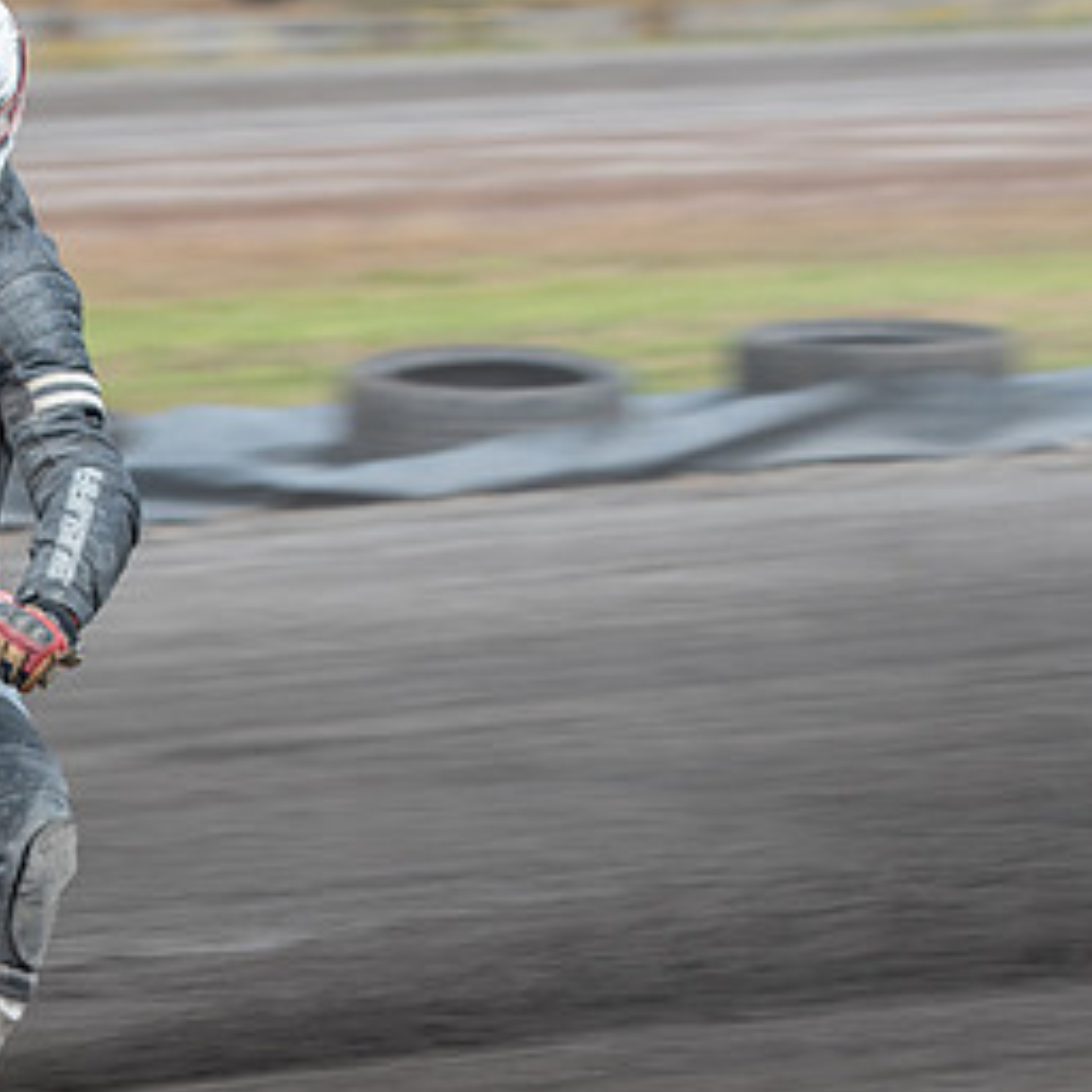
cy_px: 837
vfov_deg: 4.0
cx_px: -400
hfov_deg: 3.9
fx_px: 15811
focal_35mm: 443
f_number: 7.1
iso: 200
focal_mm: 175
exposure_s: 1/250
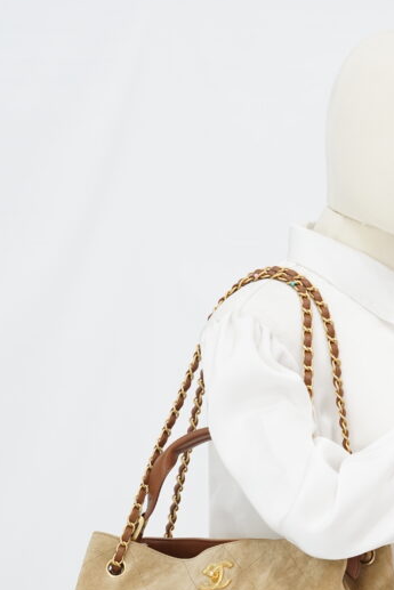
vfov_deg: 20.1
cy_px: 558
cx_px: 311
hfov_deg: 13.8
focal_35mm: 99
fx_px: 1624
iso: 640
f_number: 6.3
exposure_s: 1/8
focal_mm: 50
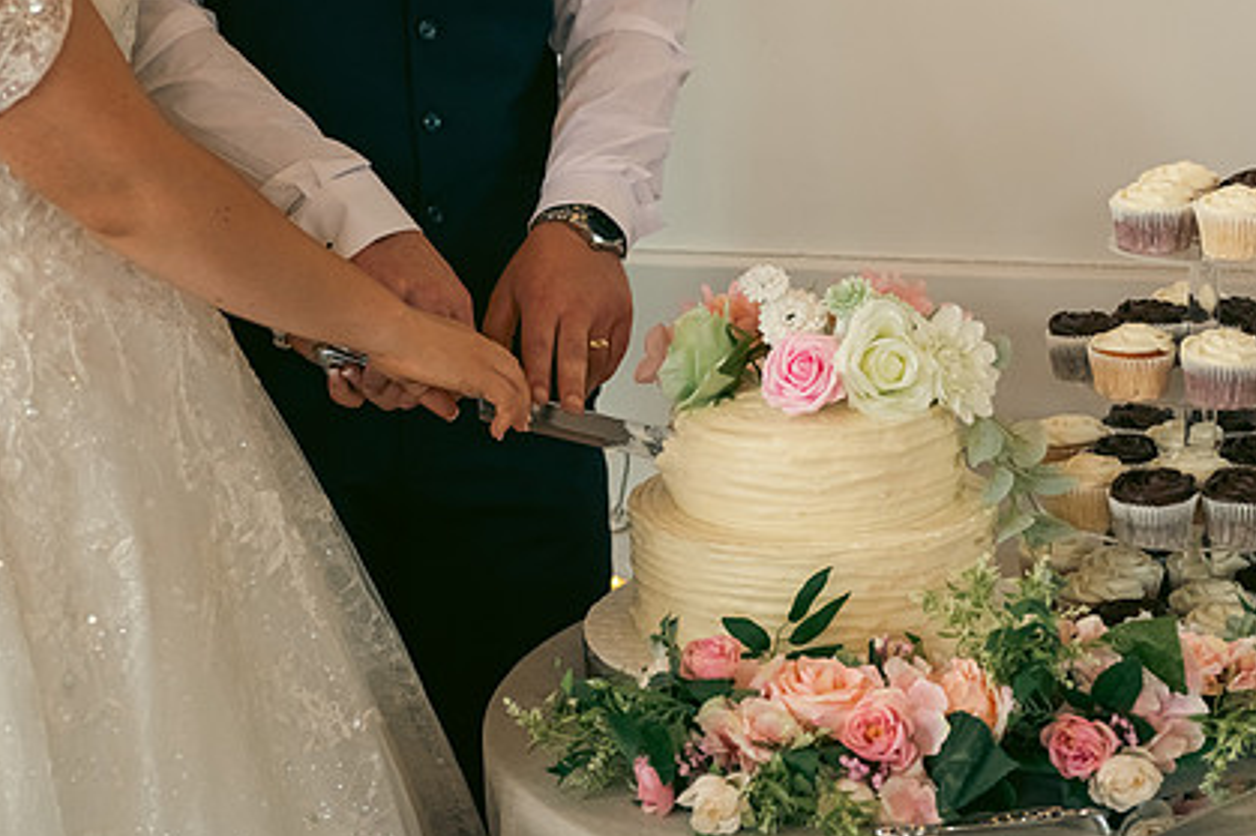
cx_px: 692
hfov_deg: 21.0
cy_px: 403
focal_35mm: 97
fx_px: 3383
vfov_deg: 14.1
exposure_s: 1/160
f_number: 3.5
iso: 1000
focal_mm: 70
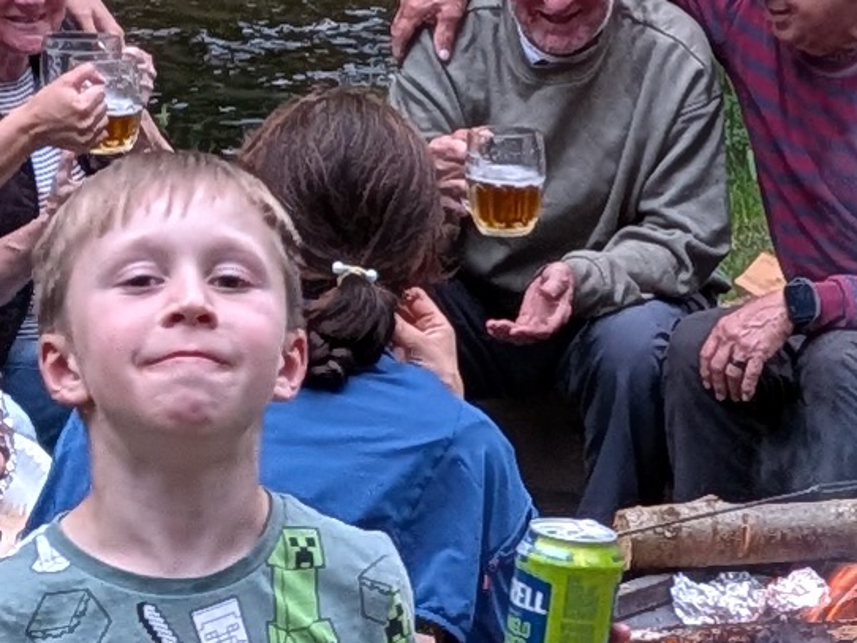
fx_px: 4384
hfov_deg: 11.1
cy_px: 664
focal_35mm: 177
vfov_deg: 8.3
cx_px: 632
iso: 194
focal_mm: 4.53
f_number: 1.7
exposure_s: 1/41.7
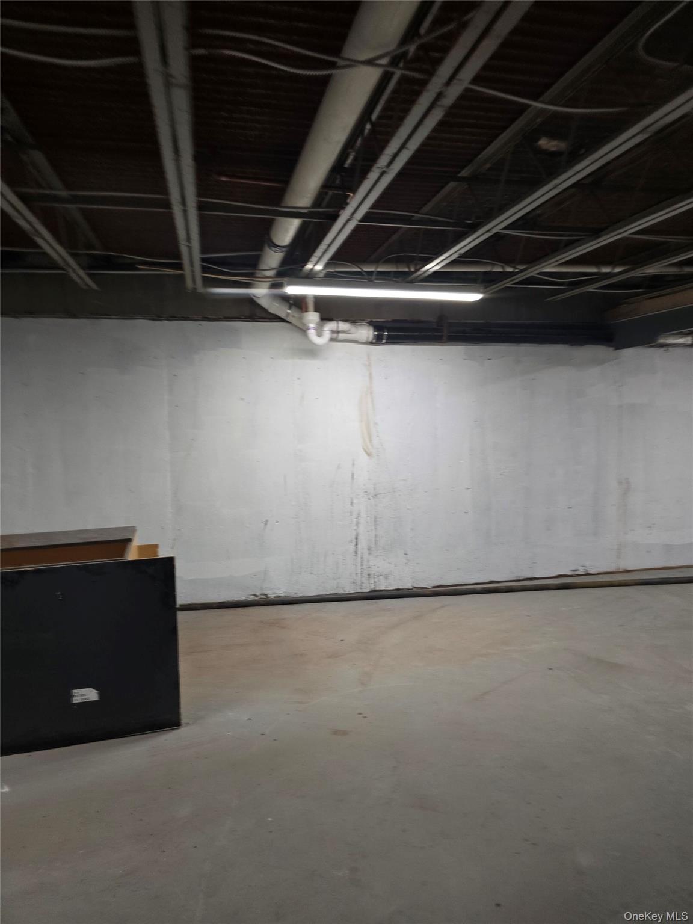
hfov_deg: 58.9
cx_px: 346
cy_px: 462
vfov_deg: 73.9
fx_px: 614
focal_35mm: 23
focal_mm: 6.3
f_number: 1.7
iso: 320
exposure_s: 1/120
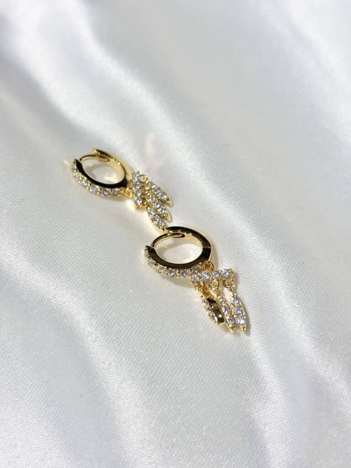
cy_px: 234
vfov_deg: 36.8
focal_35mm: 52
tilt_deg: -51.0
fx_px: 703
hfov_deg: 28.0
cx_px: 176
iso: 32
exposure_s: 1/385
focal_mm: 5.96
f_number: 1.6
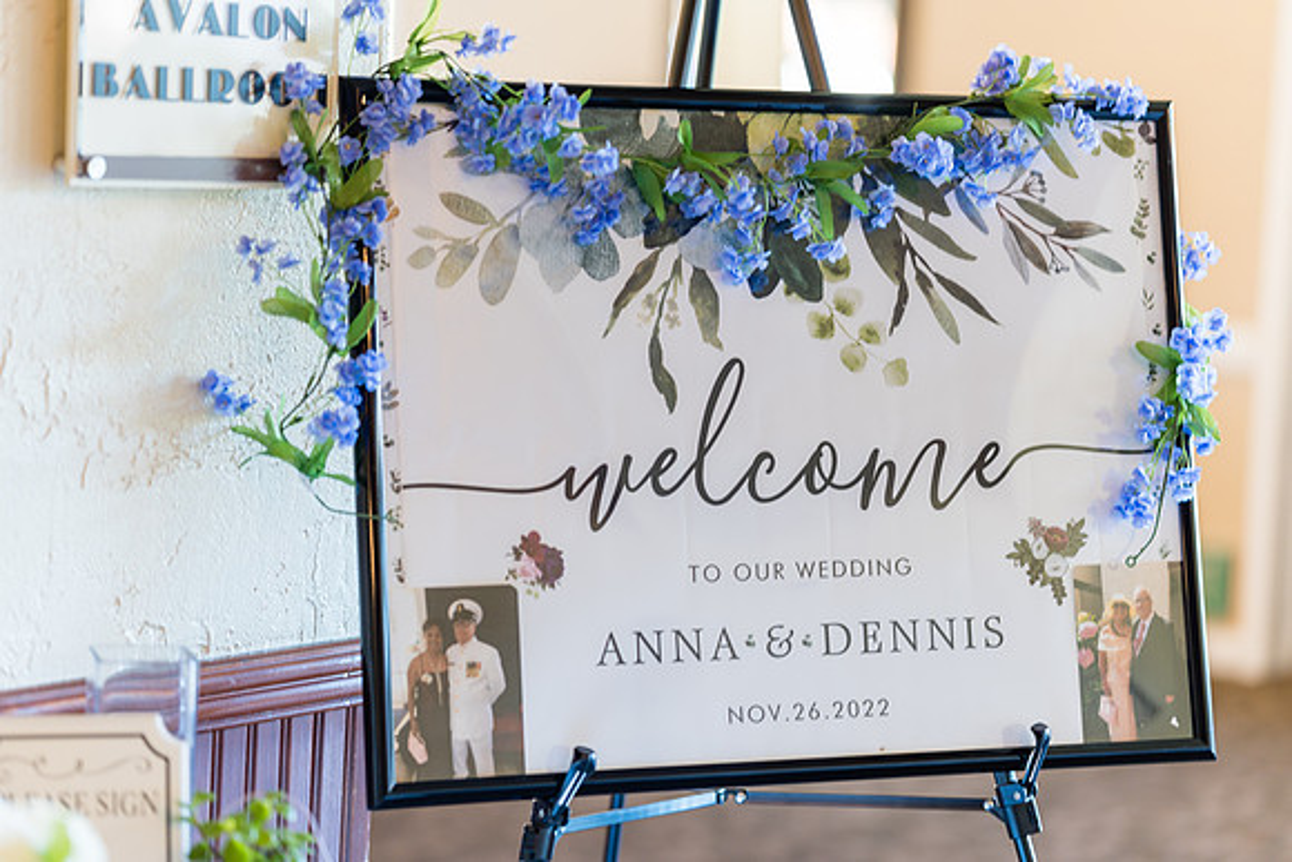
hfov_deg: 23.9
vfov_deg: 16.1
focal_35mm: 85
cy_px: 431
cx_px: 646
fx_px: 3051
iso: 100
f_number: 1.4
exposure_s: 1/40
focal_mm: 85
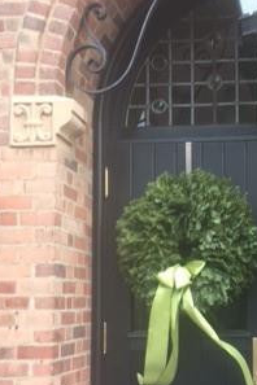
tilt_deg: +3.6
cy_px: 246
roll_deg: +0.7
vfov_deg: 30.8
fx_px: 696
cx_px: 241
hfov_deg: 20.4
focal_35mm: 65
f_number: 2.2
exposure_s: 1/60
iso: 32
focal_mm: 4.15
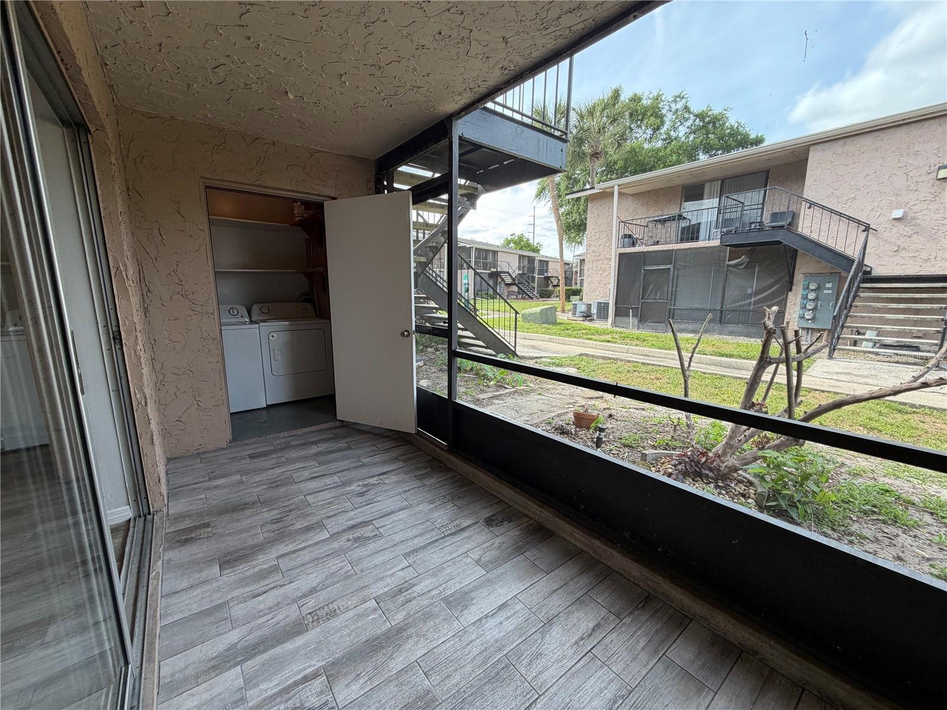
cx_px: 474
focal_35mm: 14
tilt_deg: -9.0
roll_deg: +0.4
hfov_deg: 102.1
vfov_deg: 85.7
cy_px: 355
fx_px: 383
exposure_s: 1/121
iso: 50
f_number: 2.2
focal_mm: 2.22
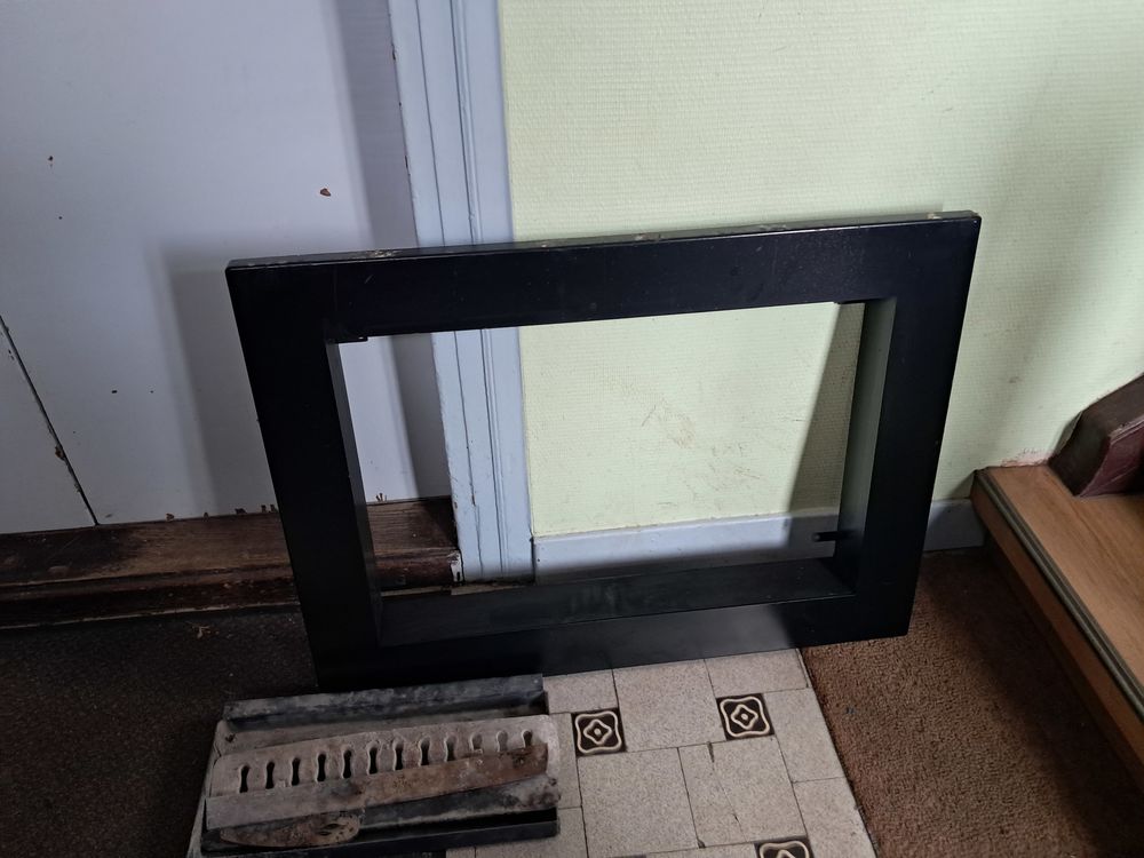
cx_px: 572
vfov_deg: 51.4
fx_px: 892
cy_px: 429
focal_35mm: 27
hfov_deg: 65.3
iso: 400
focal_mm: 4
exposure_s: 1/33
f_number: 1.8
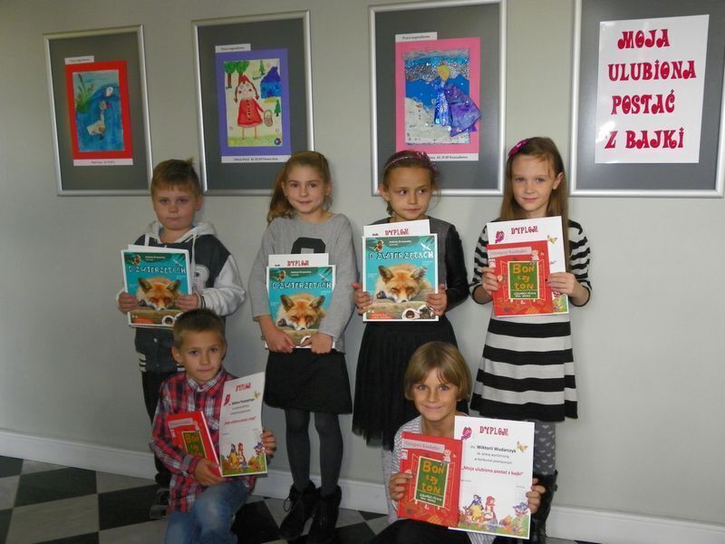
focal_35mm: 33
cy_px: 272
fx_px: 691
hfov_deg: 55.4
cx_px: 362
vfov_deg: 42.9
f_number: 2.8
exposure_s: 1/30
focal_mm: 5.9
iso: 200
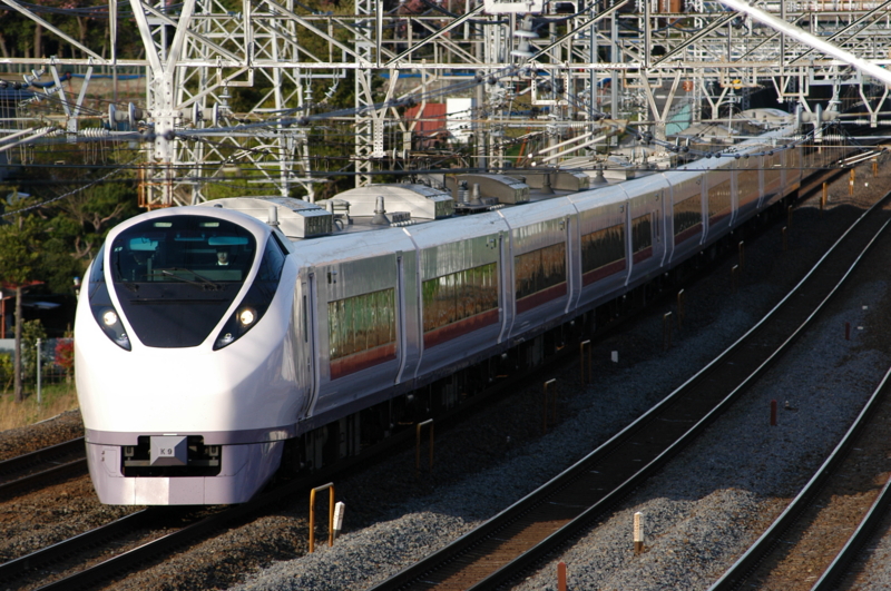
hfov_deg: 6.9
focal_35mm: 300
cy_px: 296
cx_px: 446
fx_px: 7414
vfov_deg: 4.6
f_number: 5.6
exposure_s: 1/640
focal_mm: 200
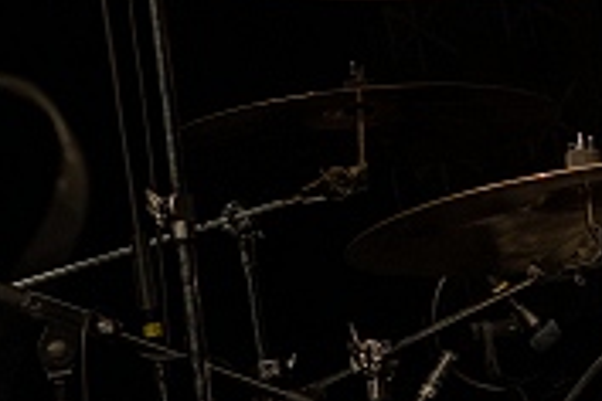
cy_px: -199
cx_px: 1109
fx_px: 4765
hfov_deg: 7.0
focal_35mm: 285
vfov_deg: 4.8
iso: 1000
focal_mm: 70
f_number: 2.8
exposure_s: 1/80
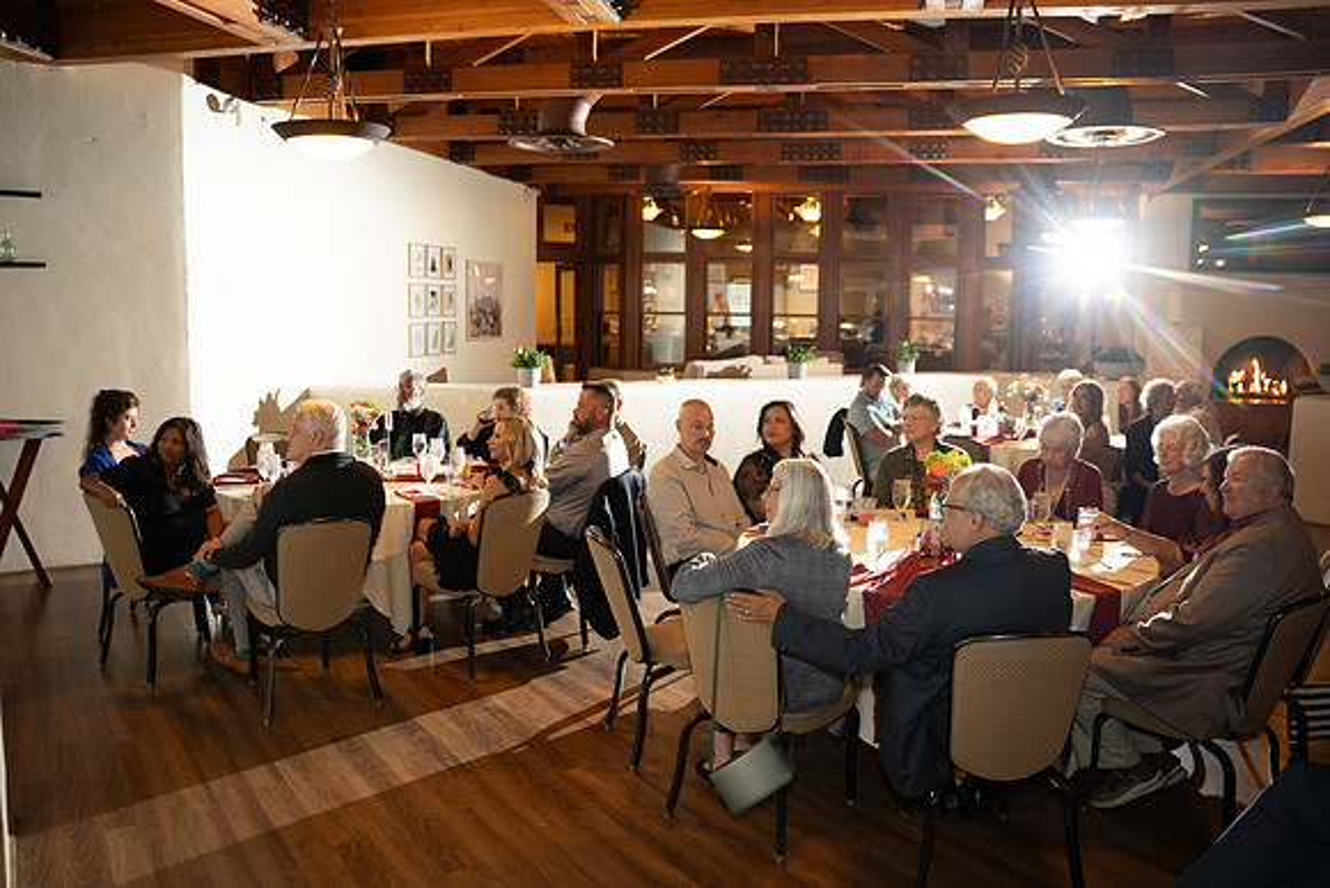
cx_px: 665
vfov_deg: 44.4
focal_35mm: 29
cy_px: 444
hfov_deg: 62.9
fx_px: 1086
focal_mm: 29.4
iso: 1000
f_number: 2.8
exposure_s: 1/125
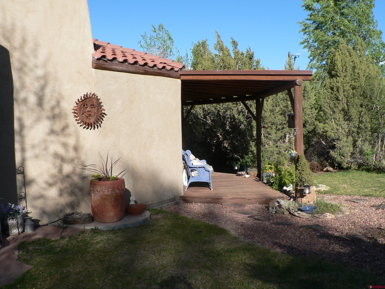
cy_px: 144
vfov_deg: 39.7
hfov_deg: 51.4
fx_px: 400
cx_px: 192
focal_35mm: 36
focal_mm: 6
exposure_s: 1/400
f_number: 4
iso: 80
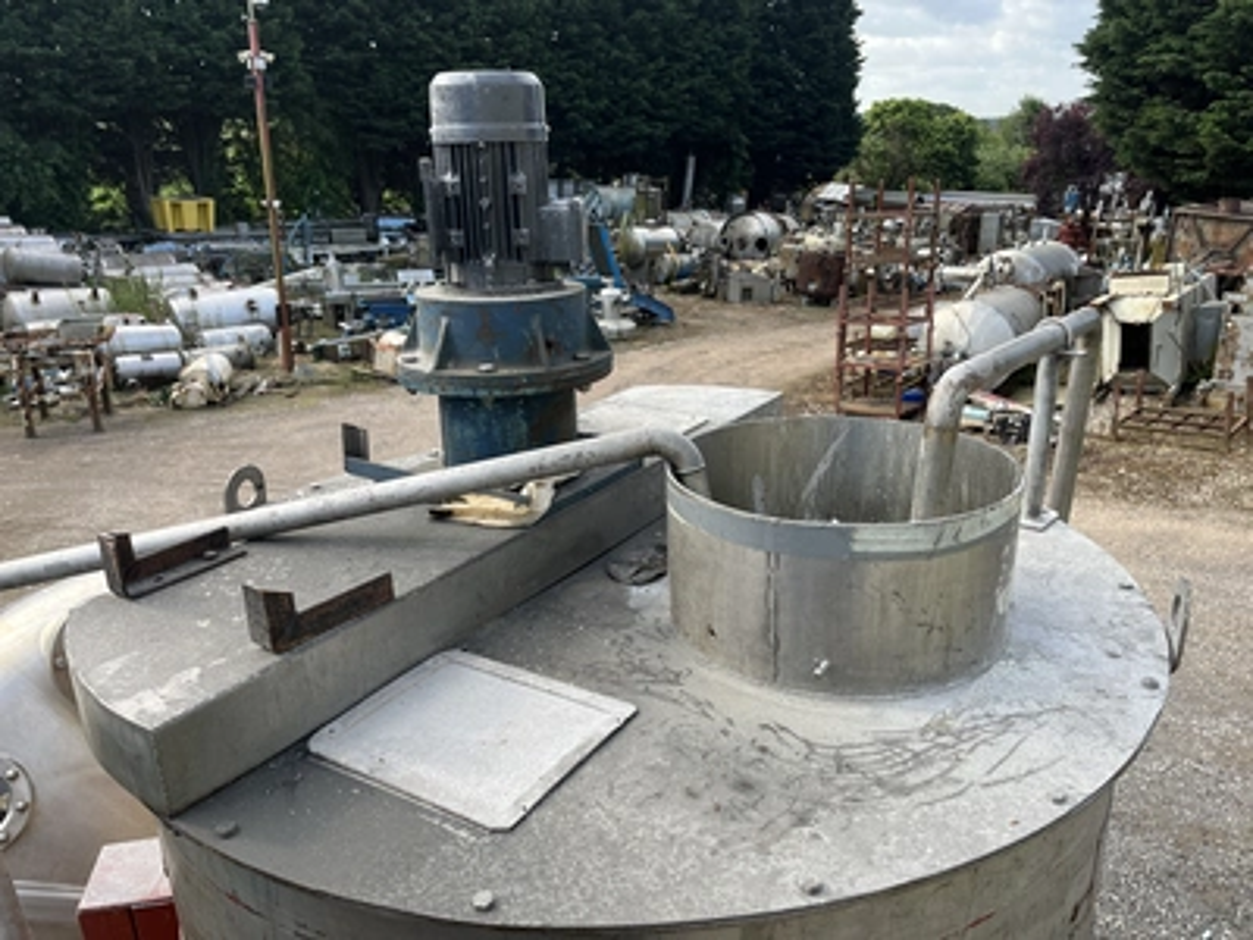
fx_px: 941
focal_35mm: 26
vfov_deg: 53.1
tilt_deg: -24.3
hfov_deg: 67.3
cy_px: 470
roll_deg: -0.1
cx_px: 626
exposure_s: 1/840
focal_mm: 5.1
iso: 50
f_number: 1.6
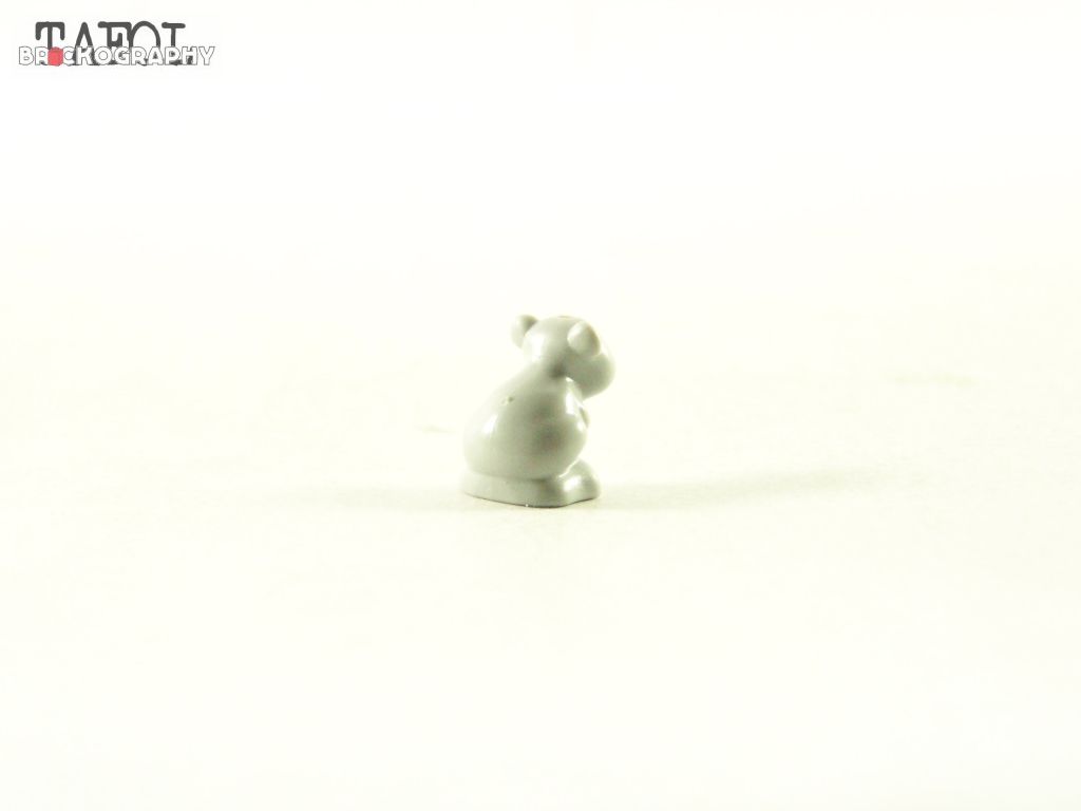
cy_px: 406
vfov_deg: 18.0
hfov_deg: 23.8
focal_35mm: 82
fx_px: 2561
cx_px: 540
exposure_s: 1/60
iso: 400
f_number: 3.2
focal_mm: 13.7
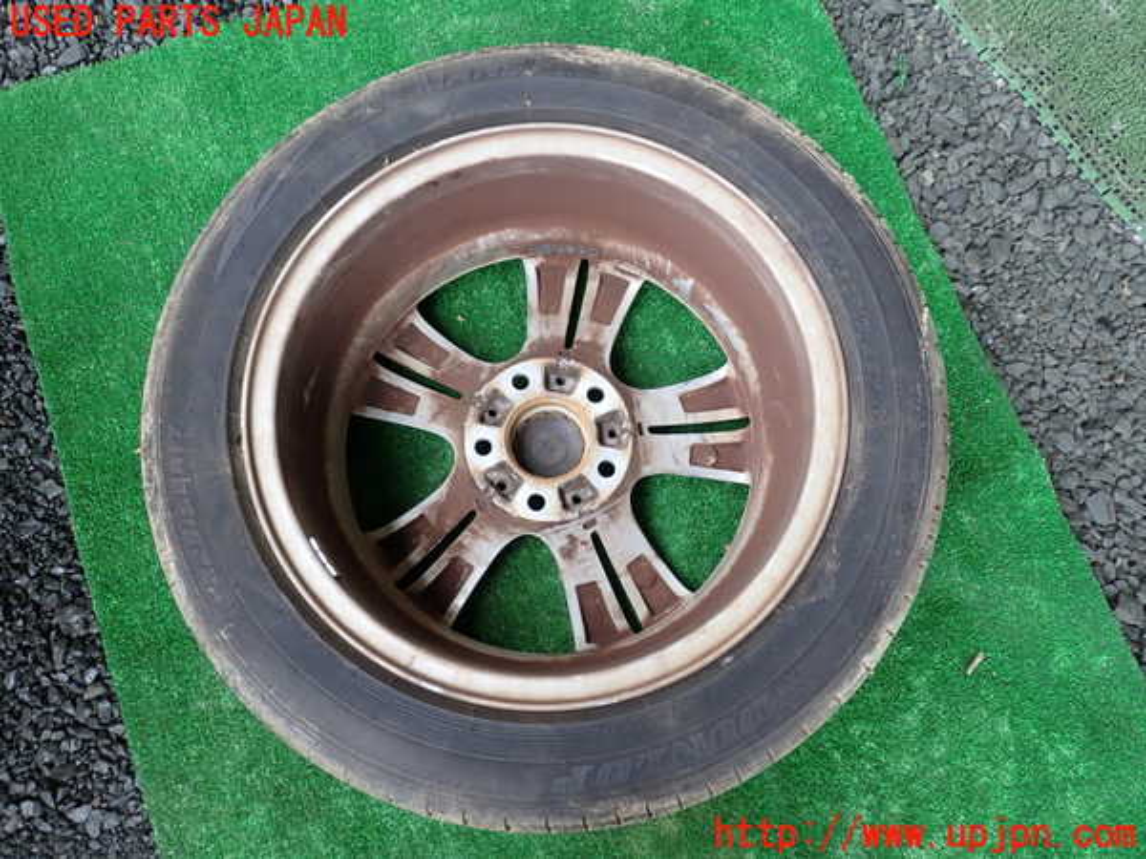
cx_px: 573
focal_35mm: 30
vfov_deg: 46.8
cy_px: 430
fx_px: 993
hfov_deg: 60.0
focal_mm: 5.4
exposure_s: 1/125
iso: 125
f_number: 2.3
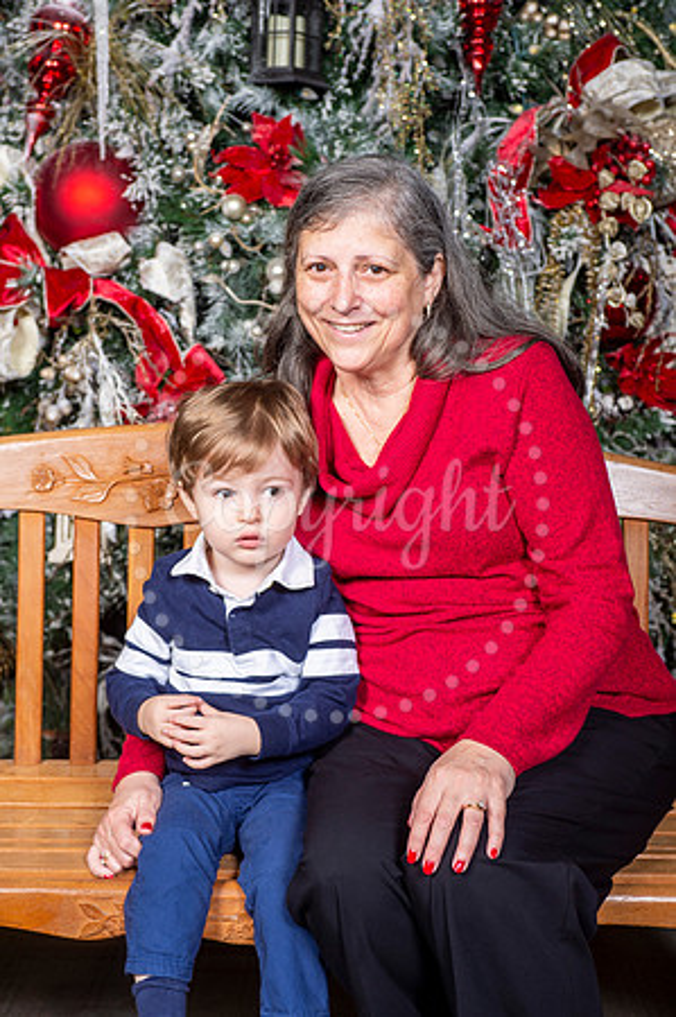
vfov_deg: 33.4
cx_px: 338
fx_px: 1694
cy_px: 508
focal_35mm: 60
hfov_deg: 22.6
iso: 200
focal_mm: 60
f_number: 8
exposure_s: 1/125
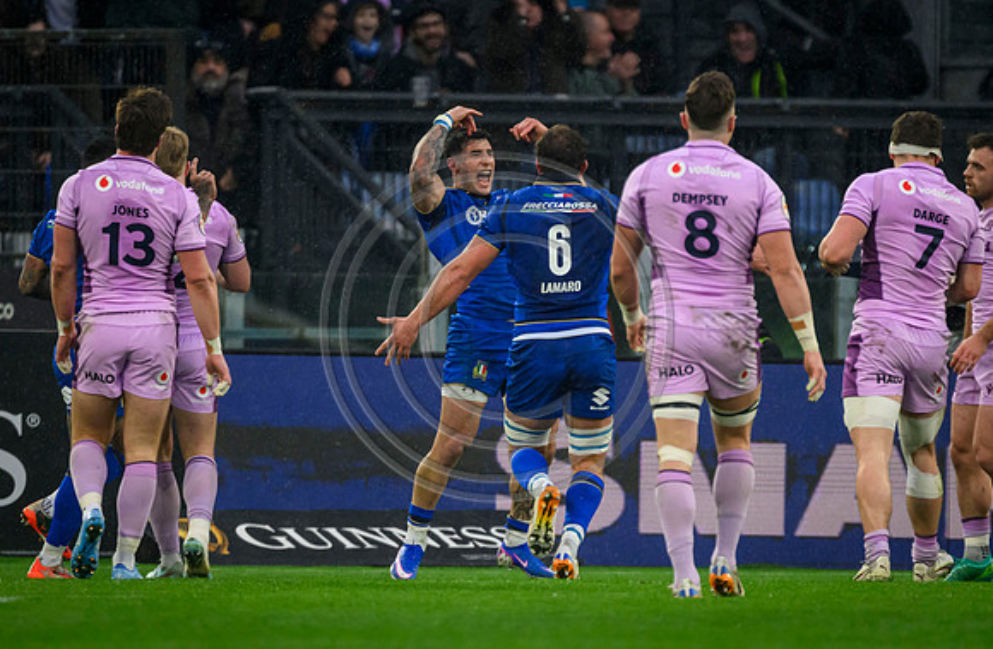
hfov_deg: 1.7
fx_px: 32582
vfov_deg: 1.1
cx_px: 511
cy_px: 497
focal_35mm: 1189
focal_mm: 784
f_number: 5.6
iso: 3200
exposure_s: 1/1000
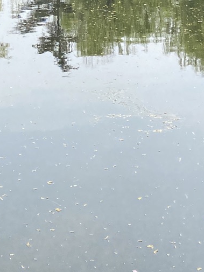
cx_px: 62
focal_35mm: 103
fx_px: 809
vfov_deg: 17.1
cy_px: -144
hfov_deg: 14.3
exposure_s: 1/3846
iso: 32
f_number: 1.8
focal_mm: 4.25
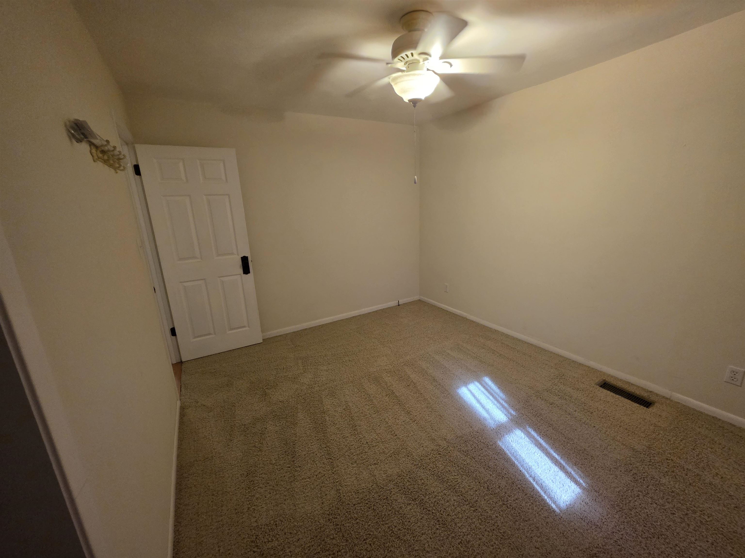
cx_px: 372
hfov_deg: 106.2
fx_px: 280
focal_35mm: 13
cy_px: 279
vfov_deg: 89.9
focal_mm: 2.2
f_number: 1.9
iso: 500
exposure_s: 1/60
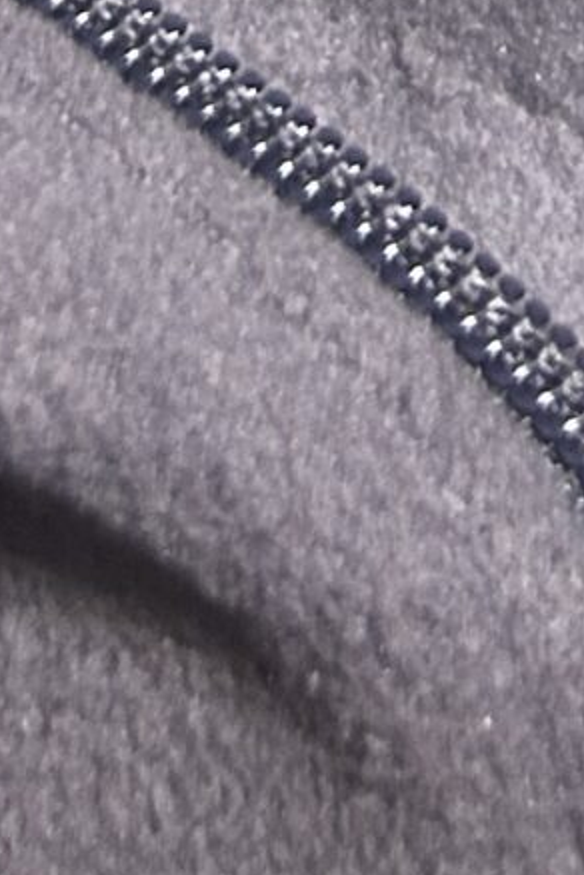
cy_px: -1464
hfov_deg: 8.6
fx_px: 3844
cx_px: 746
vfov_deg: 10.5
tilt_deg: -49.7
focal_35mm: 158
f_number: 1.5
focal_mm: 5.7
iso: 400
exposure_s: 1/60
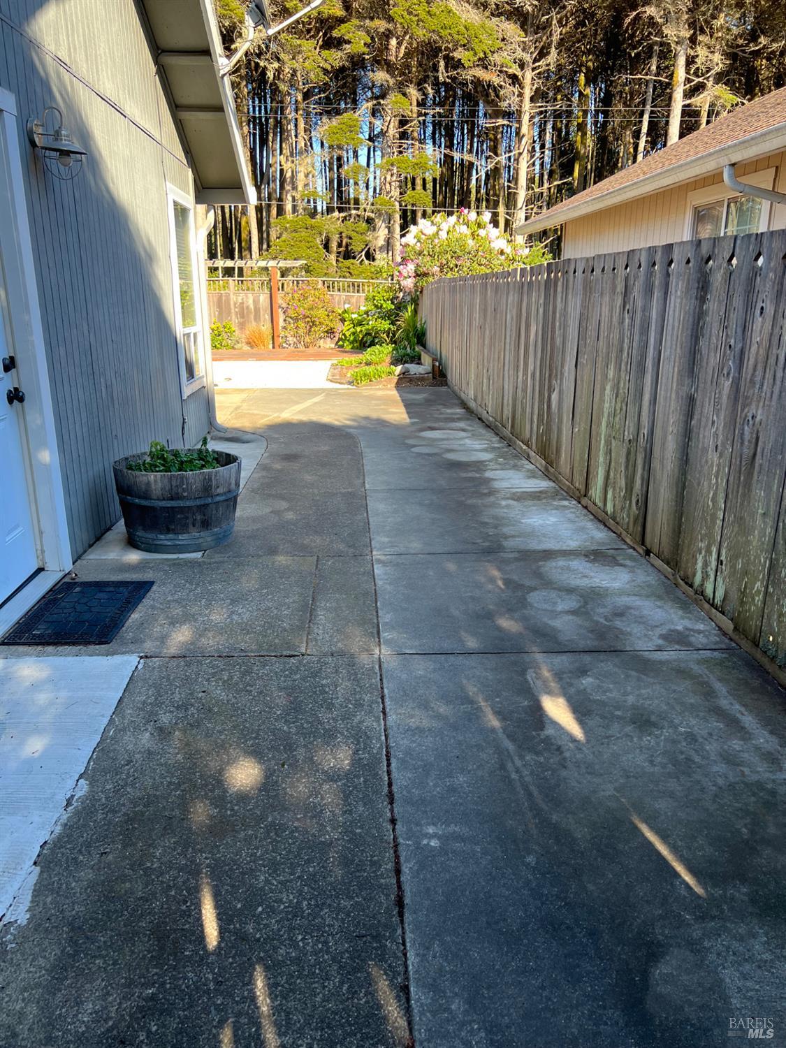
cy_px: 524
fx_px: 787
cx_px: 393
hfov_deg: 53.1
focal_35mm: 26
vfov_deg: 67.3
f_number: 1.5
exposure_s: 1/383
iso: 50
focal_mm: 5.7
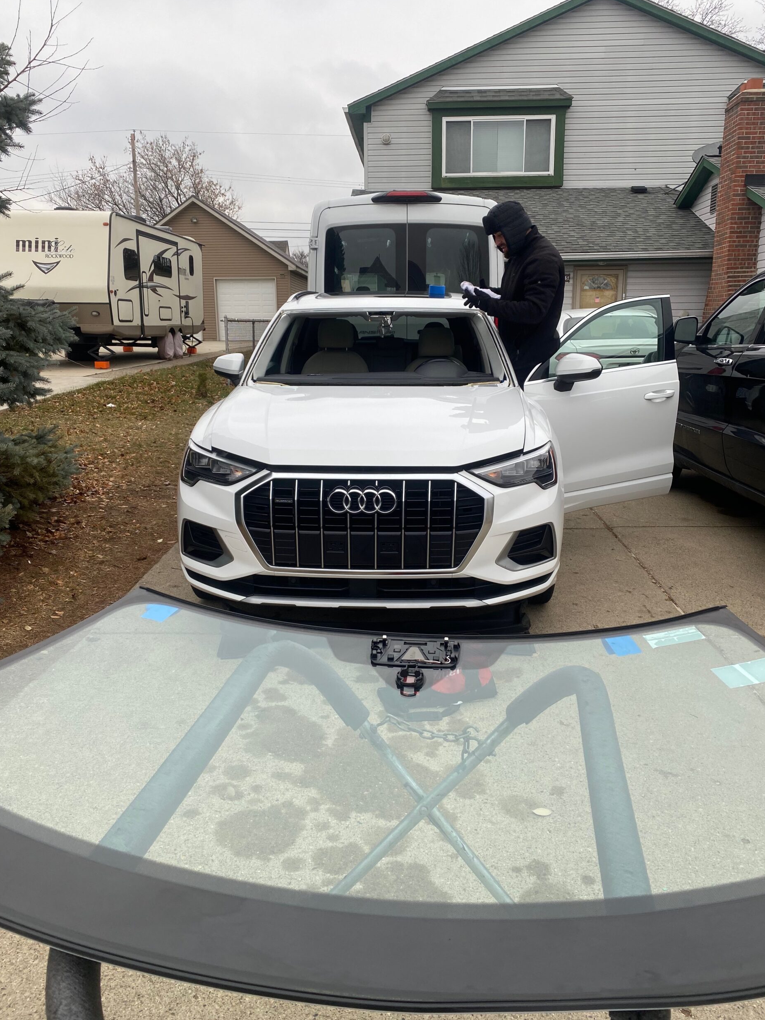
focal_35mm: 27
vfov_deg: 65.3
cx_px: 374
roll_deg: -0.2
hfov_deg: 51.4
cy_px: 511
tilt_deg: -12.0
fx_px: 796
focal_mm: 4.25
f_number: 1.8
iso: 32
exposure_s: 1/284
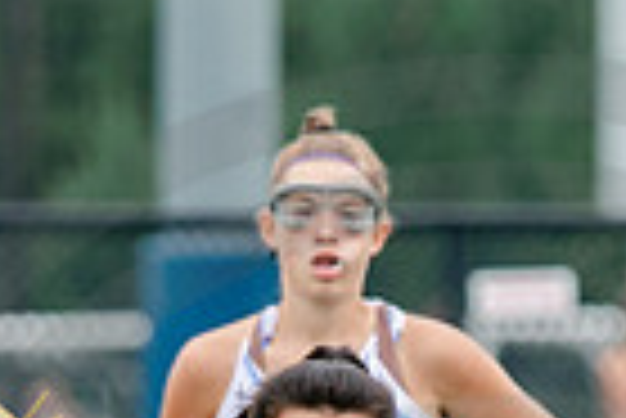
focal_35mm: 1837
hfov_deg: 1.1
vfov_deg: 0.7
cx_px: 129
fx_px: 31976
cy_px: 1083
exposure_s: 1/640
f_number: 3.2
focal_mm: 200
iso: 250
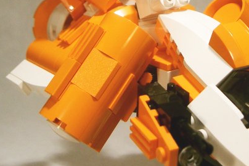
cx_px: 178
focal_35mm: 69
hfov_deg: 28.9
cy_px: 64
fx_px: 477
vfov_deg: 19.7
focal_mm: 8
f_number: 2.8
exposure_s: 1/250
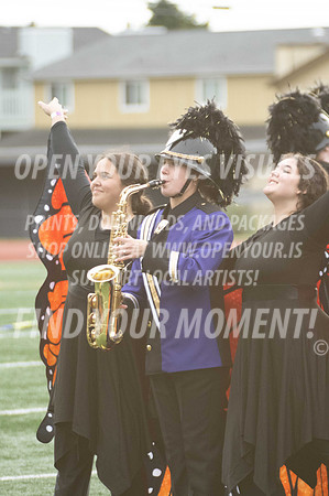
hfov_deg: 3.8
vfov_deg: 5.7
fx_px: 4946
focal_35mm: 360
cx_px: 164
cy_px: 248
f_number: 5.6
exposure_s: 1/1600
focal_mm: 240
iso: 2500
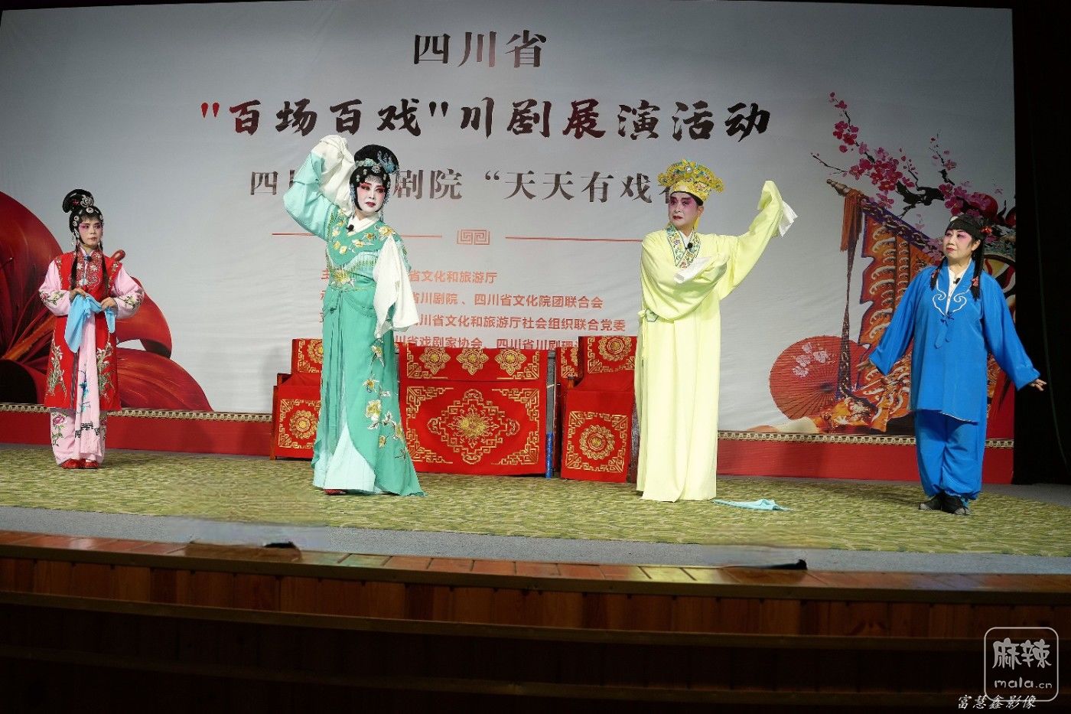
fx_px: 744
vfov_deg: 51.3
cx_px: 536
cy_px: 357
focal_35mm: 25
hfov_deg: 71.5
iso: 500
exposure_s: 1/160
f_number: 4
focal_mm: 25
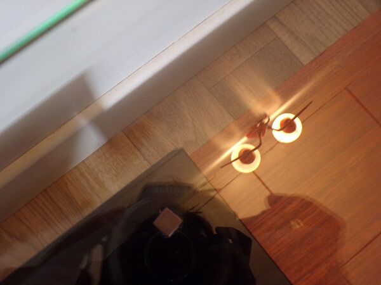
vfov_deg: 34.3
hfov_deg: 44.8
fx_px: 462
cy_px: 142
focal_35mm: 42
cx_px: 190
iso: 286
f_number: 3.4
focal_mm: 7.6
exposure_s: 1/17
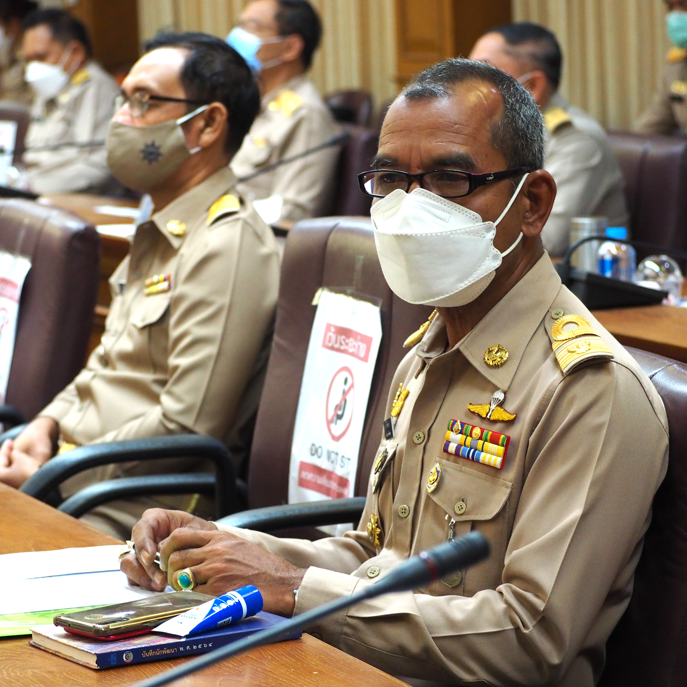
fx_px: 3301
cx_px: 294
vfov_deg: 11.9
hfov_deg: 11.9
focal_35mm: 147
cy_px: 345
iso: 1600
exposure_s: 1/80
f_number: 4.5
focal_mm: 62
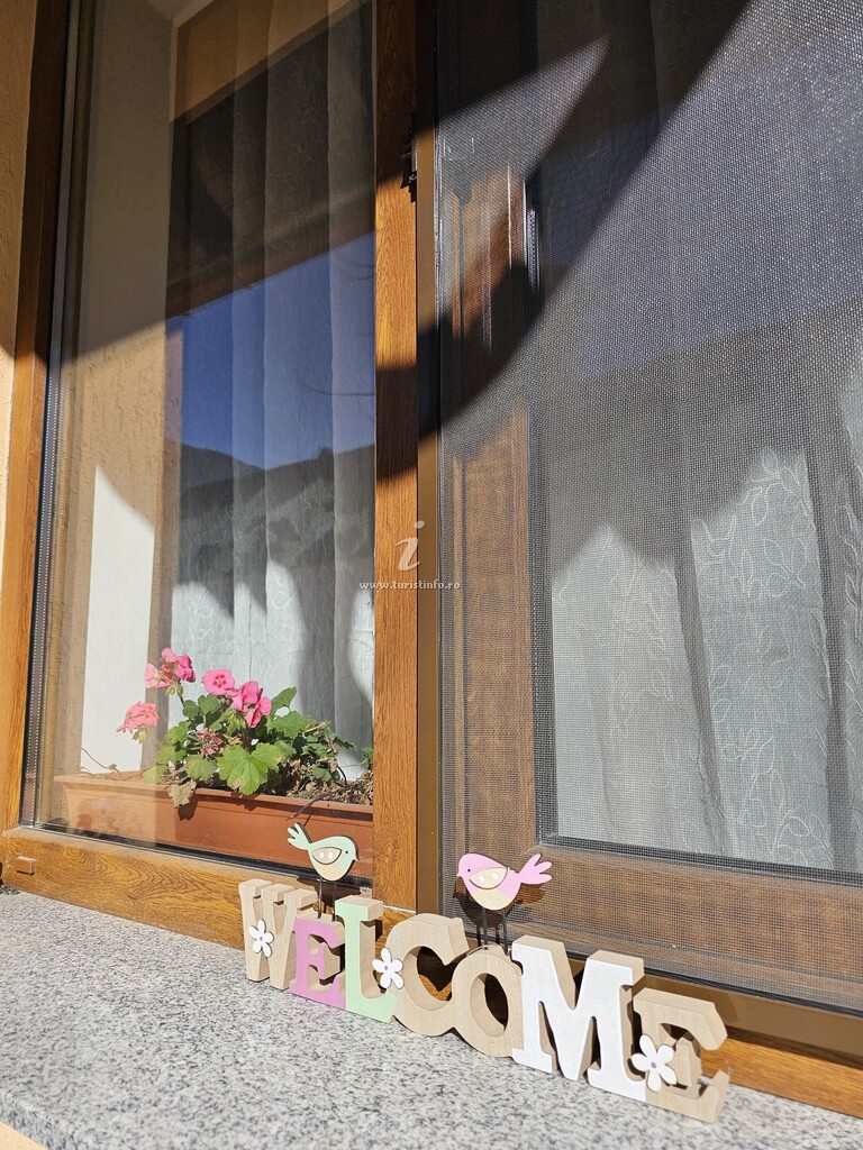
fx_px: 765
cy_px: 575
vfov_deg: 73.9
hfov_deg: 58.9
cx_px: 432
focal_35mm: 23
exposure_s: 1/1314
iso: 16
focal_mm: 6.3
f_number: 1.7
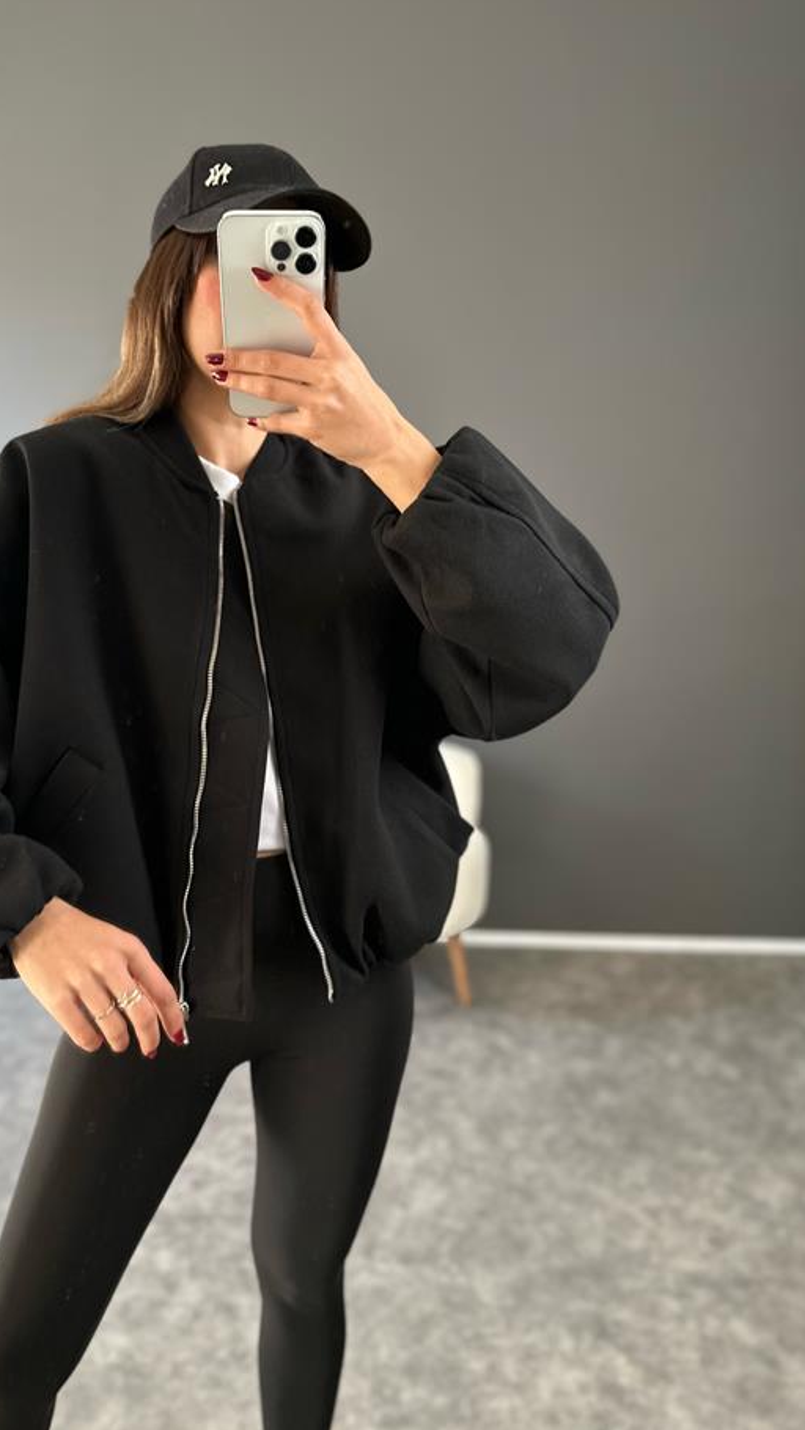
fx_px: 1024
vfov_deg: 69.9
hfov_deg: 42.5
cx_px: 296
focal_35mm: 27
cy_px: 704
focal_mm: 6.86
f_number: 1.78
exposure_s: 1/121
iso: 200
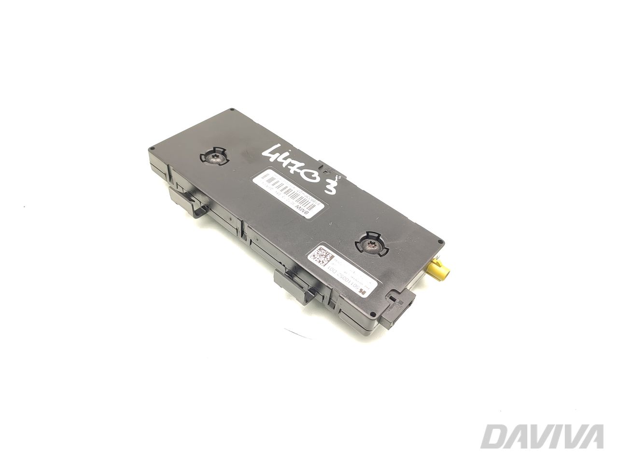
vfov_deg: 56.8
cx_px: 309
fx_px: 428
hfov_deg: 71.6
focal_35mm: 24
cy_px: 232
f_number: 1.89
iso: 250
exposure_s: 1/100
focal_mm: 5.89
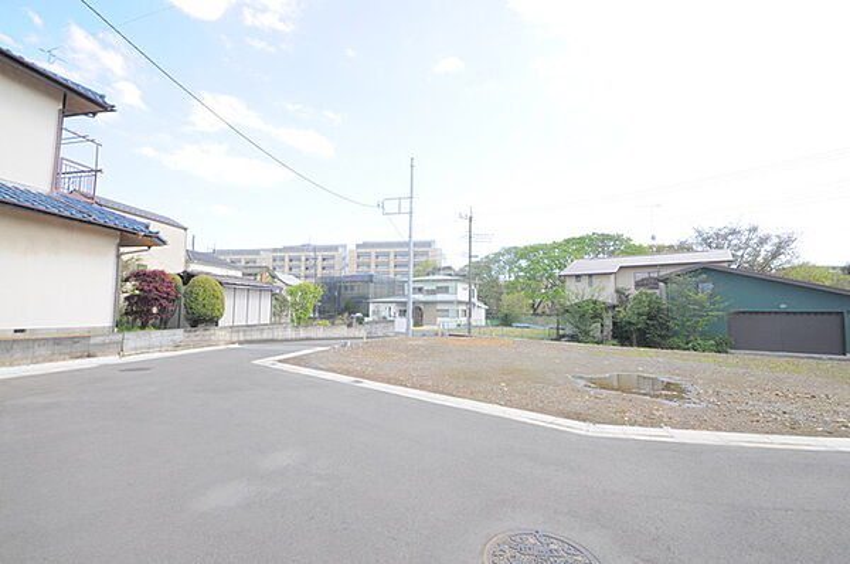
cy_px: 282
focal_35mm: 15
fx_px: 354
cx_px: 425
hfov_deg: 100.5
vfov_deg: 77.1
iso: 400
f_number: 4.5
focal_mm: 10
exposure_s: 1/80
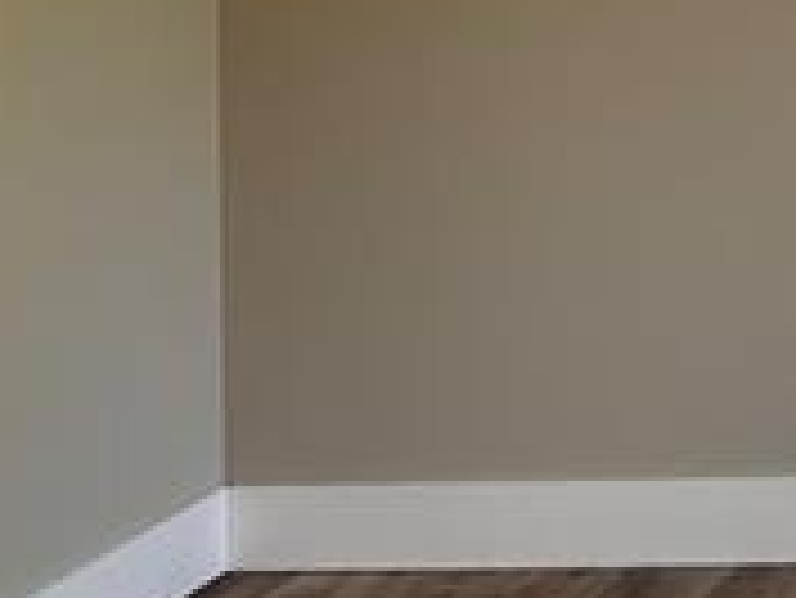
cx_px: 1754
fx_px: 3198
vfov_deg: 10.2
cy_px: -382
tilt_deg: -0.1
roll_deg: +0.5
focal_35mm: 139
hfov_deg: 12.1
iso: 125
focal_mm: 6.76
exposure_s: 1/121
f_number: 1.78
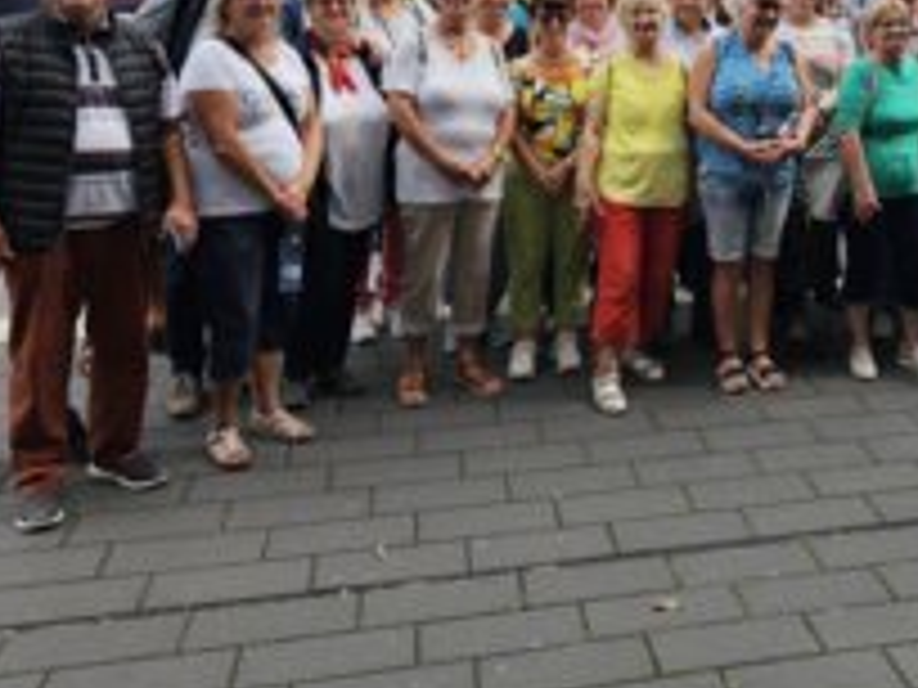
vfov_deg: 31.2
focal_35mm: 45
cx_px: 778
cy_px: 117
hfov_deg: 39.8
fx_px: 1193
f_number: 1.7
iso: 10
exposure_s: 1/308
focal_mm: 6.3
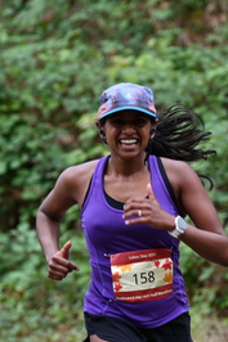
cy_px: 220
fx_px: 3938
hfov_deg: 3.3
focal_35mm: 414
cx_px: 130
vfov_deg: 5.0
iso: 400
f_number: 6.3
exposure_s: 1/320
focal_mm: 200
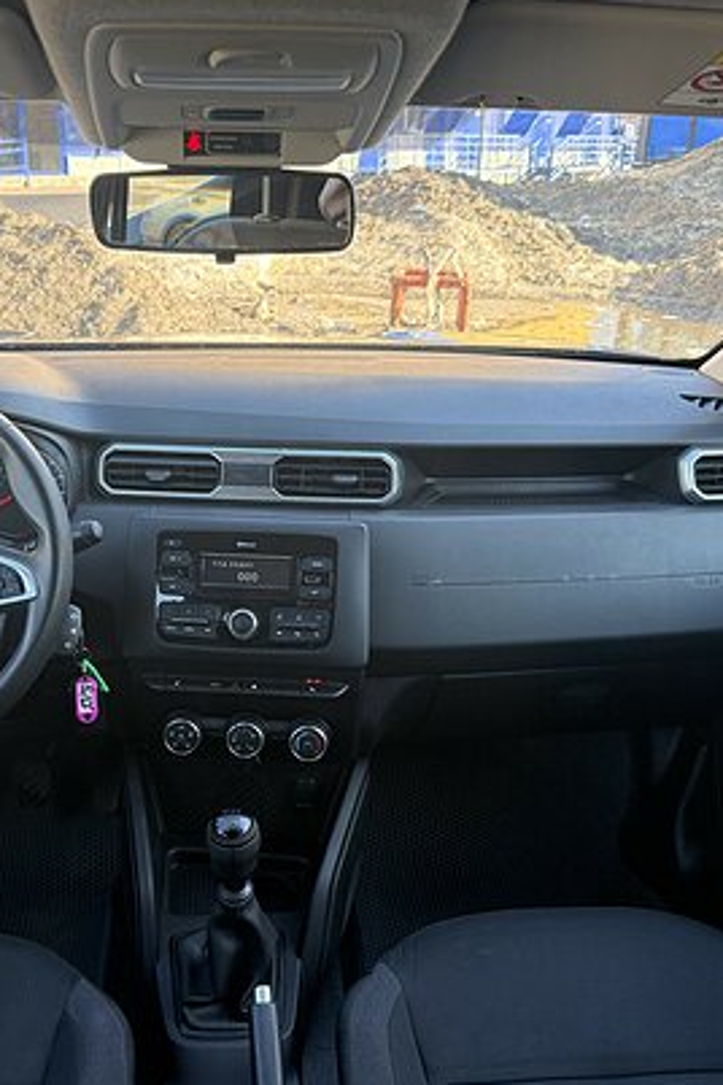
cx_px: 259
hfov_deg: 38.6
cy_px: 541
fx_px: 1024
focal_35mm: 34
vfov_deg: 55.8
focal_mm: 6.76
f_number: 1.78
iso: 200
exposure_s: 1/155
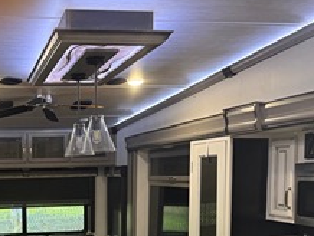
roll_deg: +2.2
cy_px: 209
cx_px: 27
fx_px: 400
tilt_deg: -4.5
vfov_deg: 31.5
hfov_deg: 39.6
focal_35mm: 44
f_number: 1.78
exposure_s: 1/60
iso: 500
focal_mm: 6.76
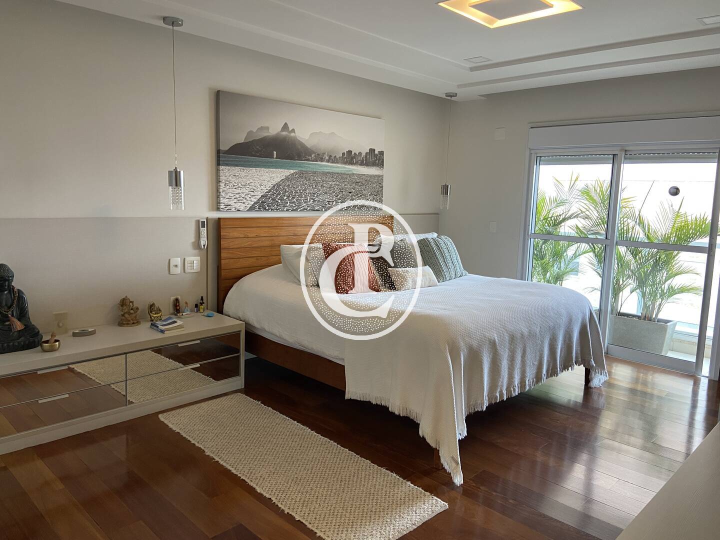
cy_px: 270
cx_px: 360
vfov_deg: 53.1
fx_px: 541
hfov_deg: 67.3
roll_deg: -1.9
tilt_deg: -8.1
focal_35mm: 26
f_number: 1.8
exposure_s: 1/60
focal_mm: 4.25
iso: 100
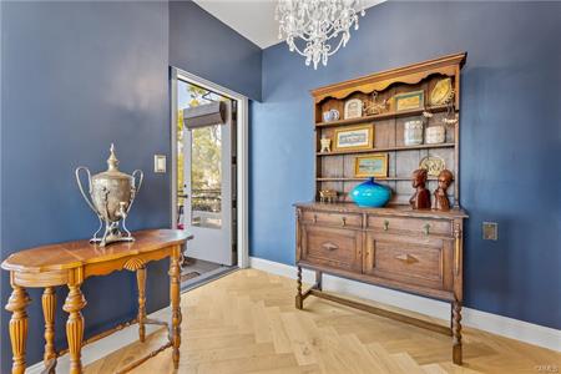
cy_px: 187
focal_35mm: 15
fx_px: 234
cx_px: 280
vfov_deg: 77.3
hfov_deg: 100.4
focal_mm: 10
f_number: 8
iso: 400
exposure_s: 1/6
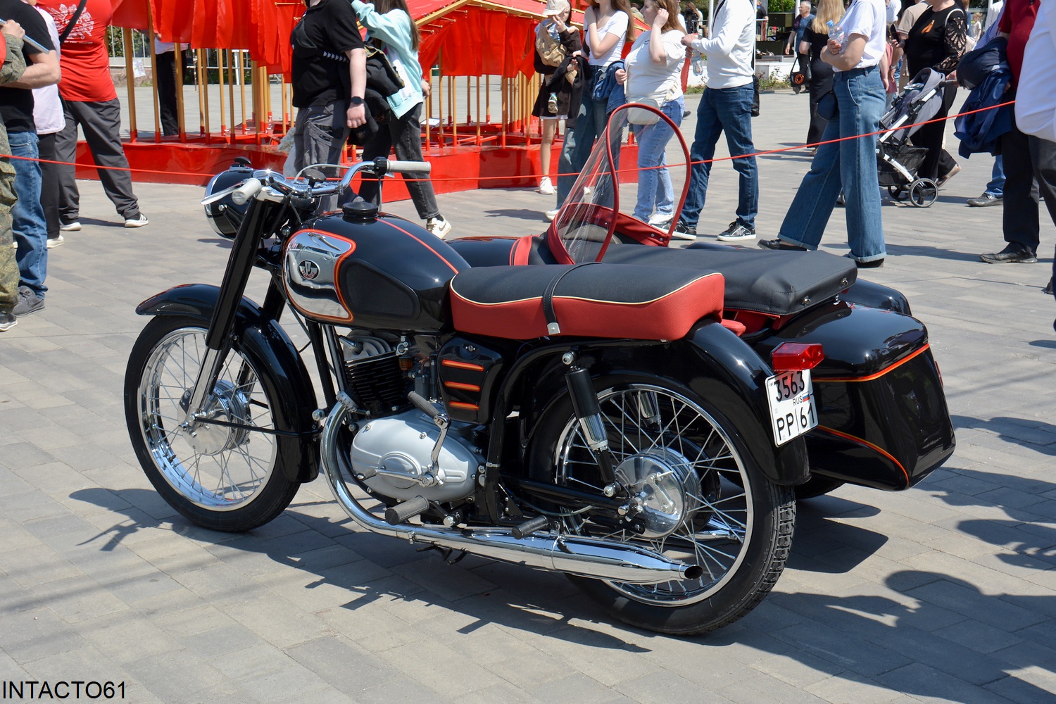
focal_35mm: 48
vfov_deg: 28.1
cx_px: 528
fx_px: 1408
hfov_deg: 41.1
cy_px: 352
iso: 125
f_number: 8
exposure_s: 1/250
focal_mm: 32
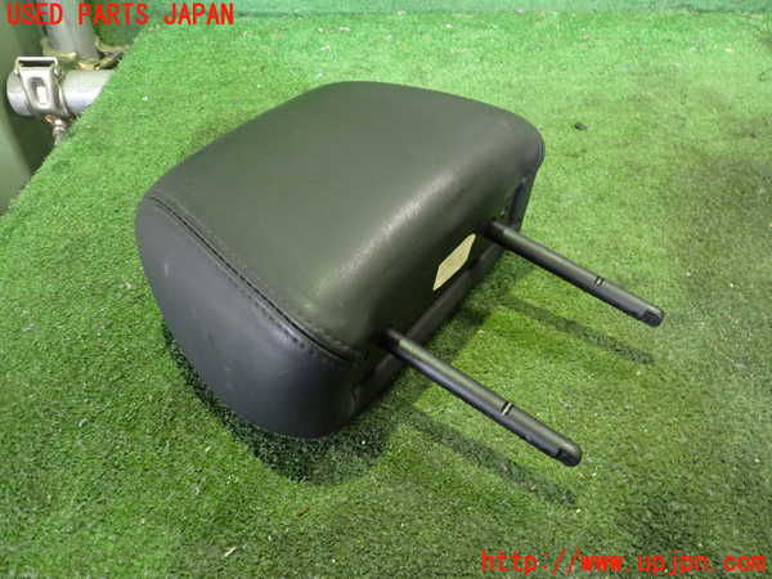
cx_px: 386
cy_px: 290
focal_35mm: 30
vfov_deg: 46.8
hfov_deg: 60.0
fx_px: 669
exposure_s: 1/25
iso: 800
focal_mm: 5.4
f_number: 2.3
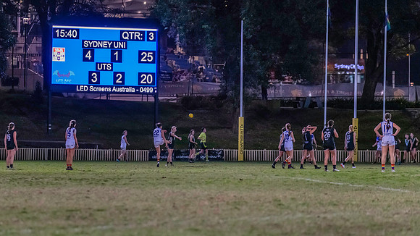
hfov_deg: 10.0
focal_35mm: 215
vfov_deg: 5.7
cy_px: 136
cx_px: 202
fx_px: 2390
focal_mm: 195
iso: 10000
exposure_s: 1/1000
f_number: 2.8
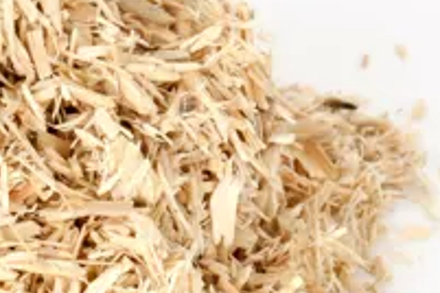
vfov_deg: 3.5
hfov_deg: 5.3
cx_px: -44
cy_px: 281
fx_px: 4754
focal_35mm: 389
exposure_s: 1/60
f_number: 16
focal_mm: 65
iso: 100
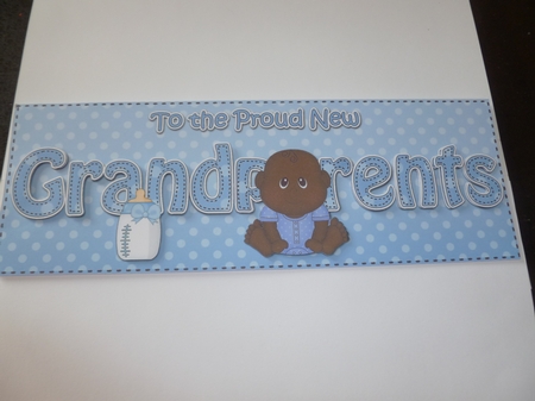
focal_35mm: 28
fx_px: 433
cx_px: 268
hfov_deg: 63.5
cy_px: 200
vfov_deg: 49.7
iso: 100
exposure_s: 1/30
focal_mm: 5
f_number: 3.3
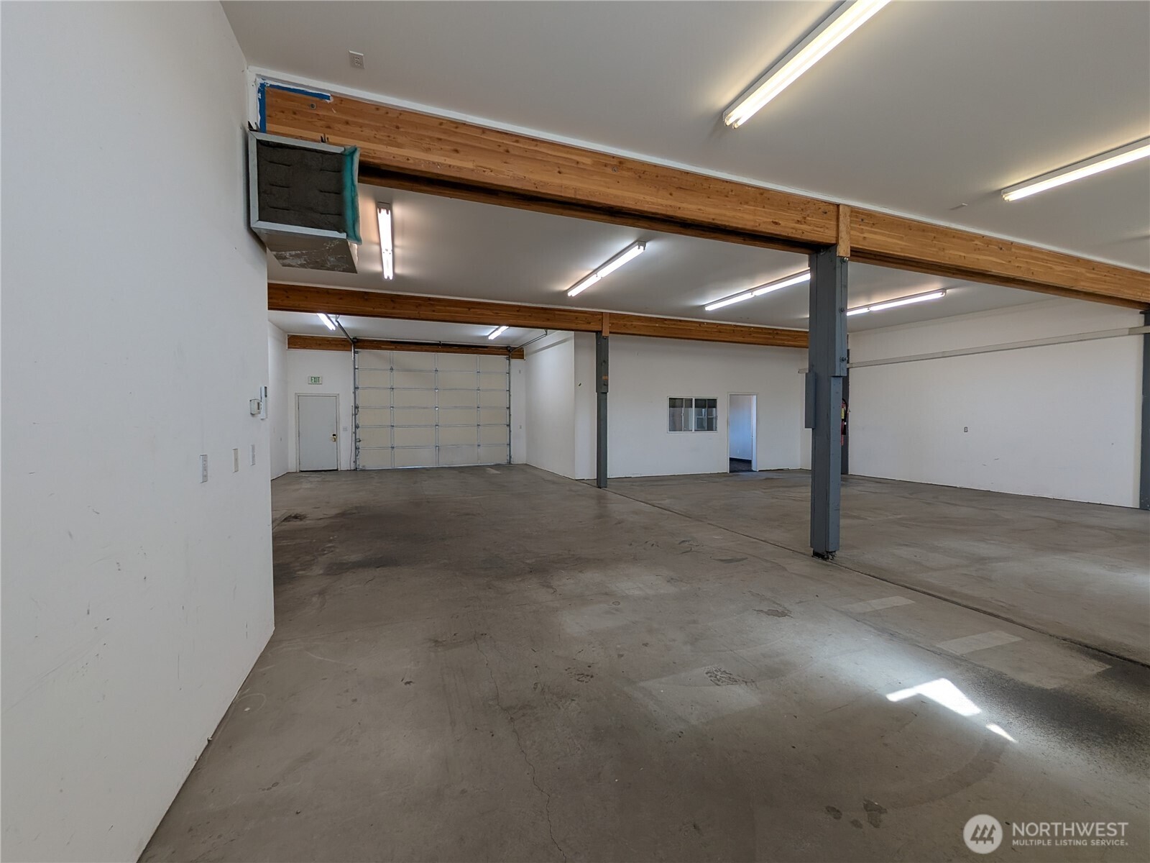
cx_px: 575
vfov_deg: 89.9
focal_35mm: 13
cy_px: 432
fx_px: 432
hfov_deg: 106.2
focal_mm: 1.54
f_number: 2.2
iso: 35
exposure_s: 1/40
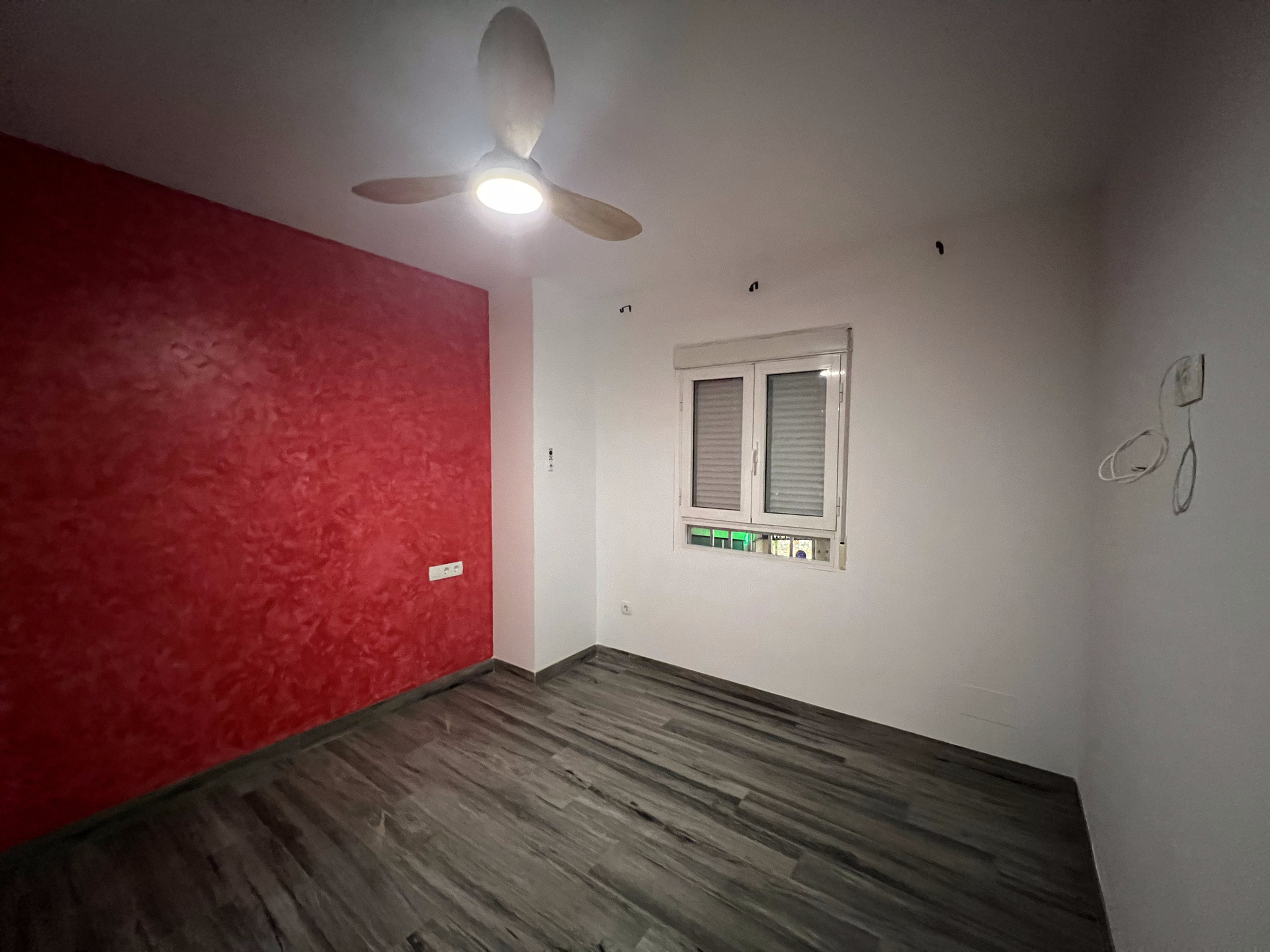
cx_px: 635
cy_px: 476
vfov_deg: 89.9
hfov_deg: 106.2
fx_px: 477
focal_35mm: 13
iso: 1000
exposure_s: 1/50
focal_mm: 1.57
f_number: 1.8
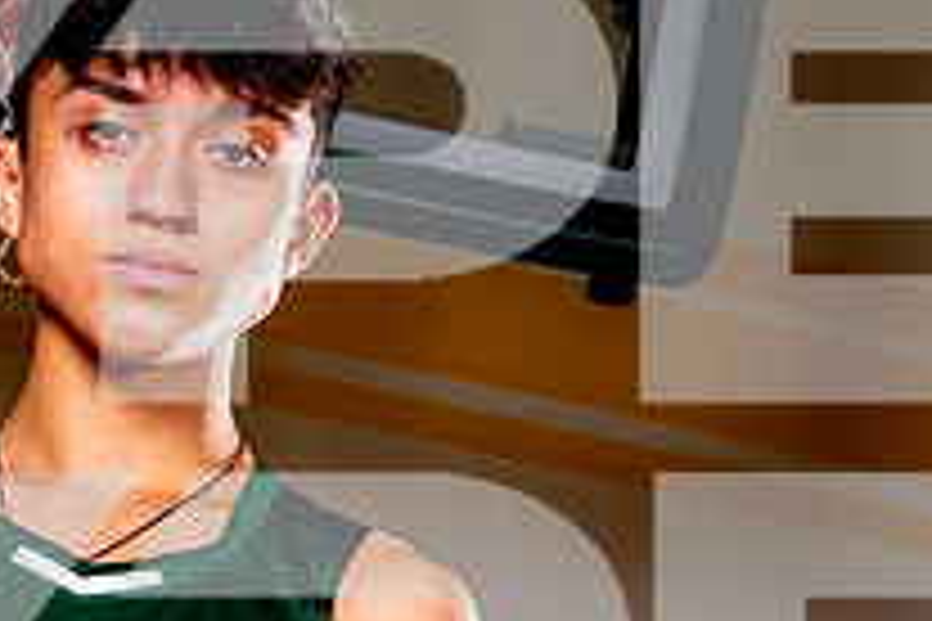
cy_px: 899
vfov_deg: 7.7
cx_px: -78
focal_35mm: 176
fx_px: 4556
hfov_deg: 11.5
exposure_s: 1/125
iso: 100
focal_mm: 49
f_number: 8
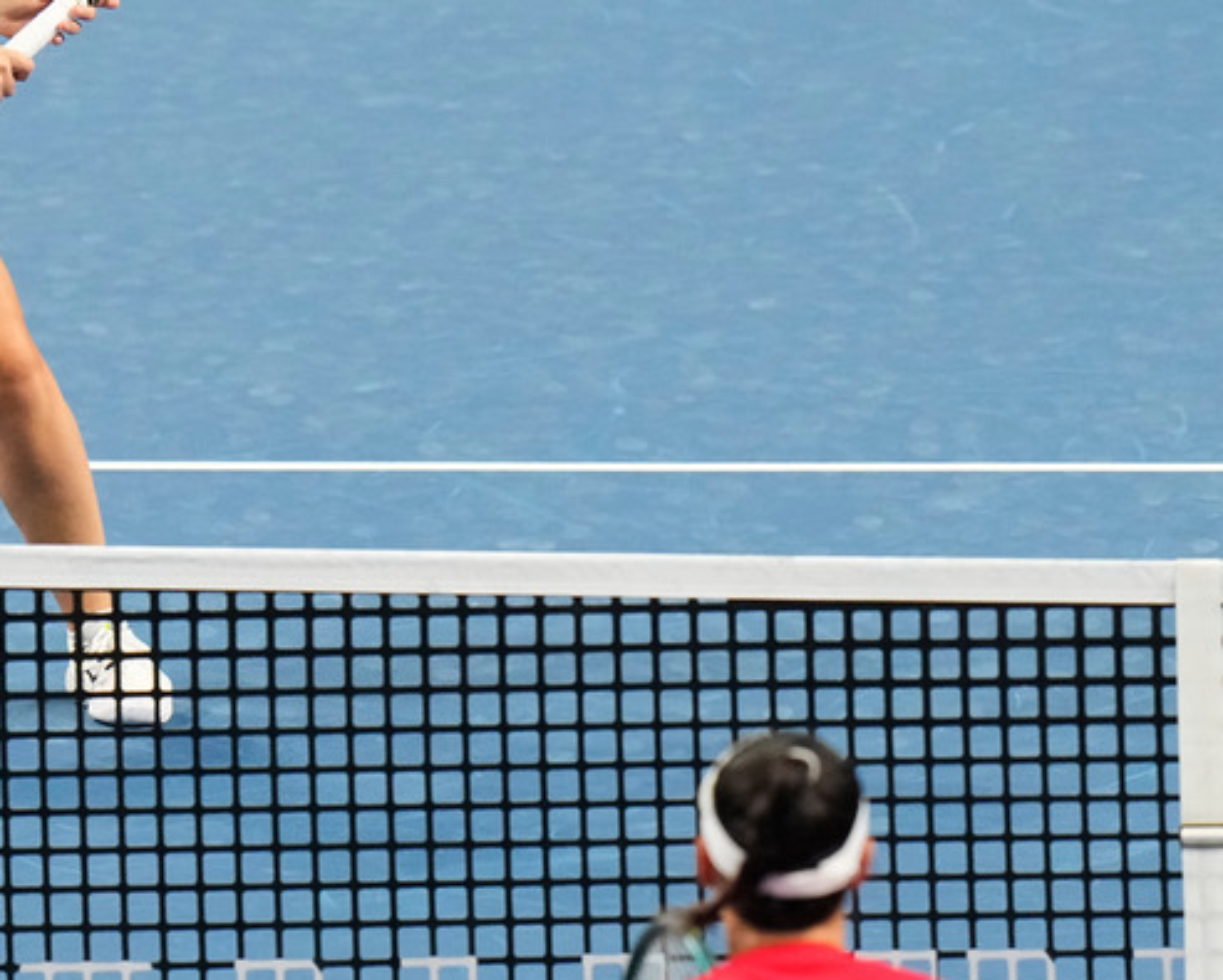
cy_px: -53
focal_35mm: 1065
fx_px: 38572
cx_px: 1015
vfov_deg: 1.5
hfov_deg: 1.8
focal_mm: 400
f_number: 5
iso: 4000
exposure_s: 1/1000
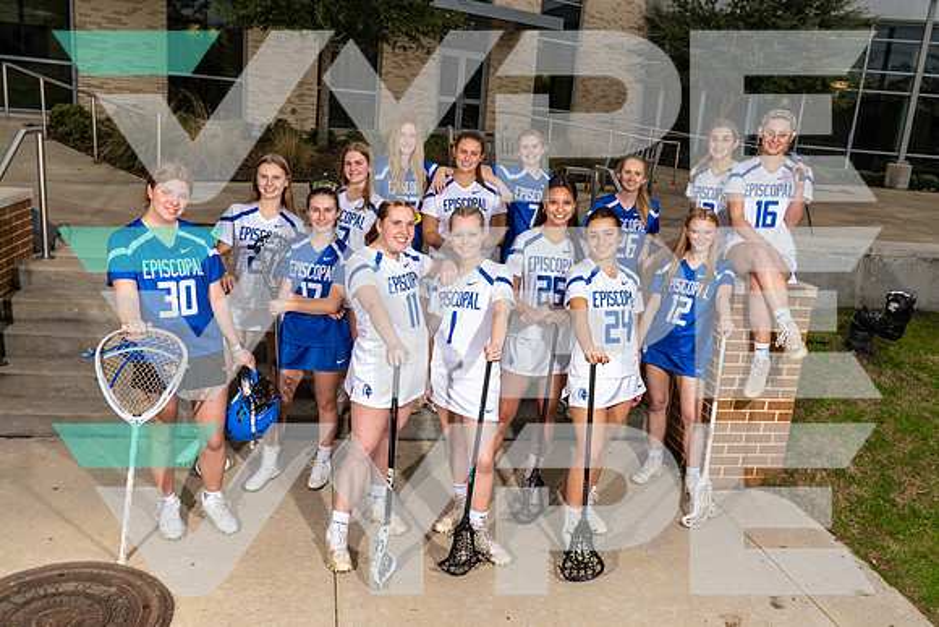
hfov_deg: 60.3
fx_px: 809
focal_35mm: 31
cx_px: 470
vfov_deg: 42.3
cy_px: 314
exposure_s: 1/250
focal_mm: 31
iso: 200
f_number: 9
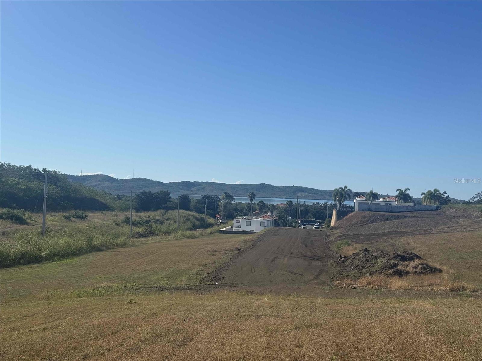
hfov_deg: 39.7
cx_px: 241
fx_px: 668
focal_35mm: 48
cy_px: 180
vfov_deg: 30.3
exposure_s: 1/8772
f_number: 1.78
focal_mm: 6.76
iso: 64
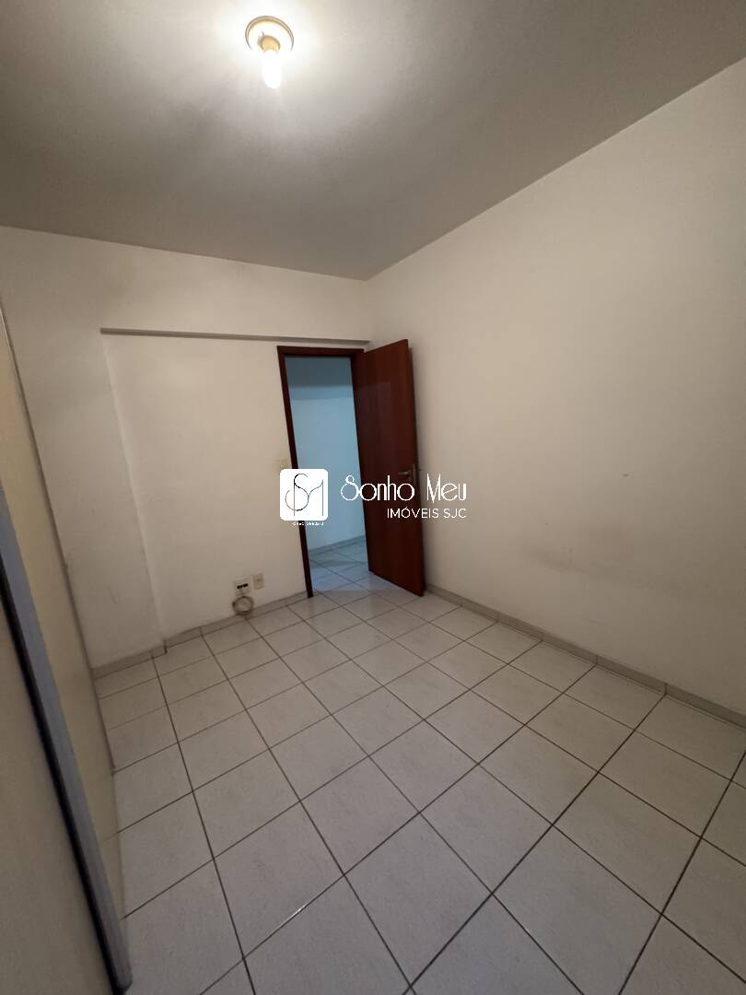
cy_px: 498
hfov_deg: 85.7
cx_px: 373
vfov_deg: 102.1
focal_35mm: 14
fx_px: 402
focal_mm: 2.22
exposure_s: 1/60
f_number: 2.2
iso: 500
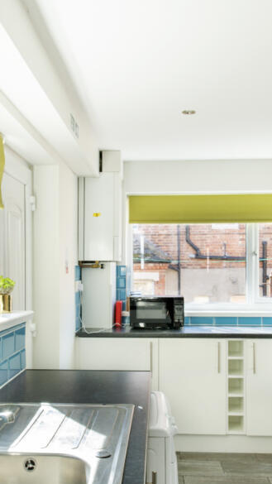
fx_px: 564
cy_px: 282
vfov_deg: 46.2
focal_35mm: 44
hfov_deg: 27.1
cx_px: 126
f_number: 11
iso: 160
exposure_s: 1/15
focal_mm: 24
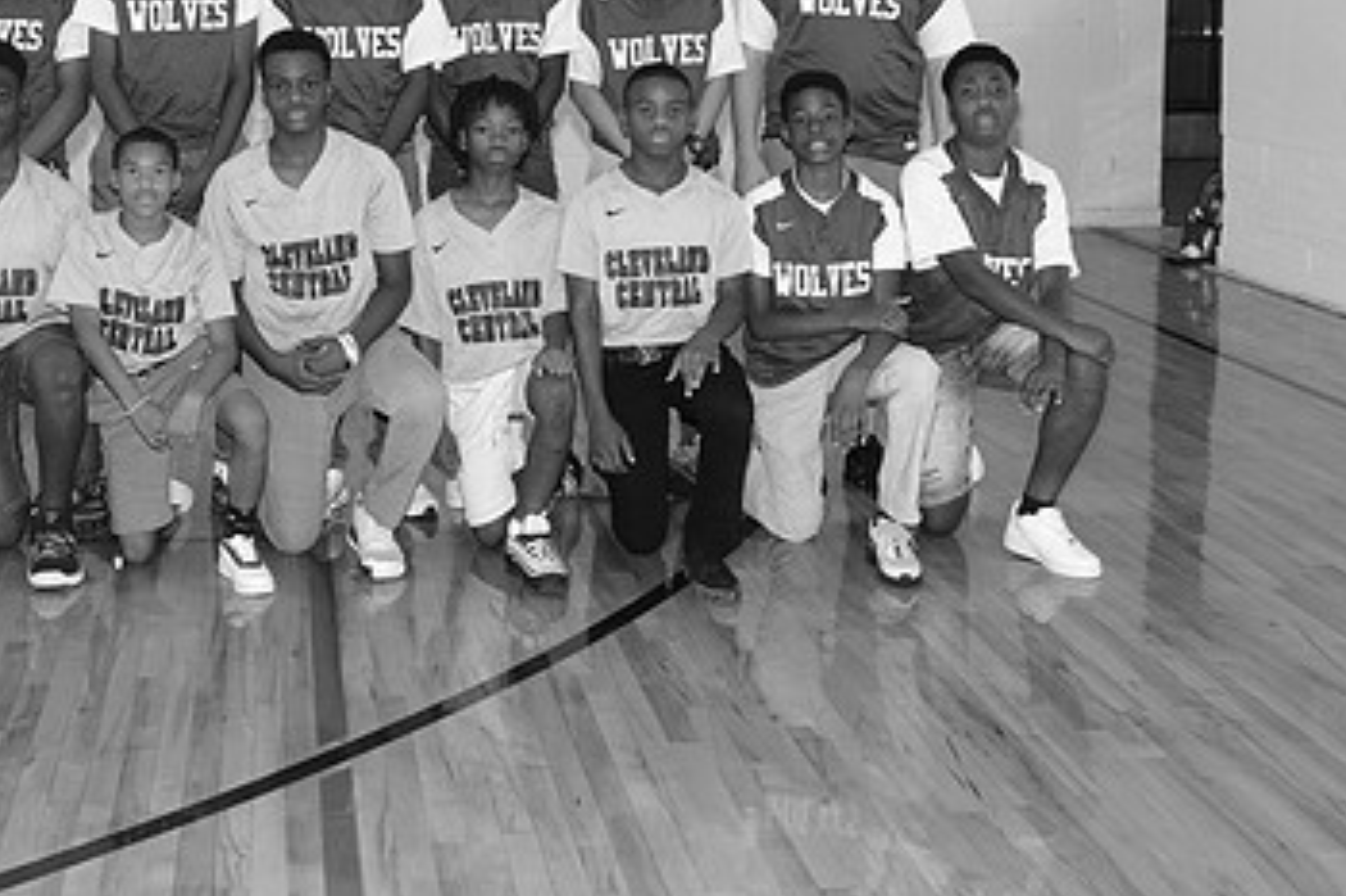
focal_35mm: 58
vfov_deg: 23.0
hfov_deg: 33.6
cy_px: 183
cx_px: 292
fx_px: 2167
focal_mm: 23
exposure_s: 1/200
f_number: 4
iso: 1000
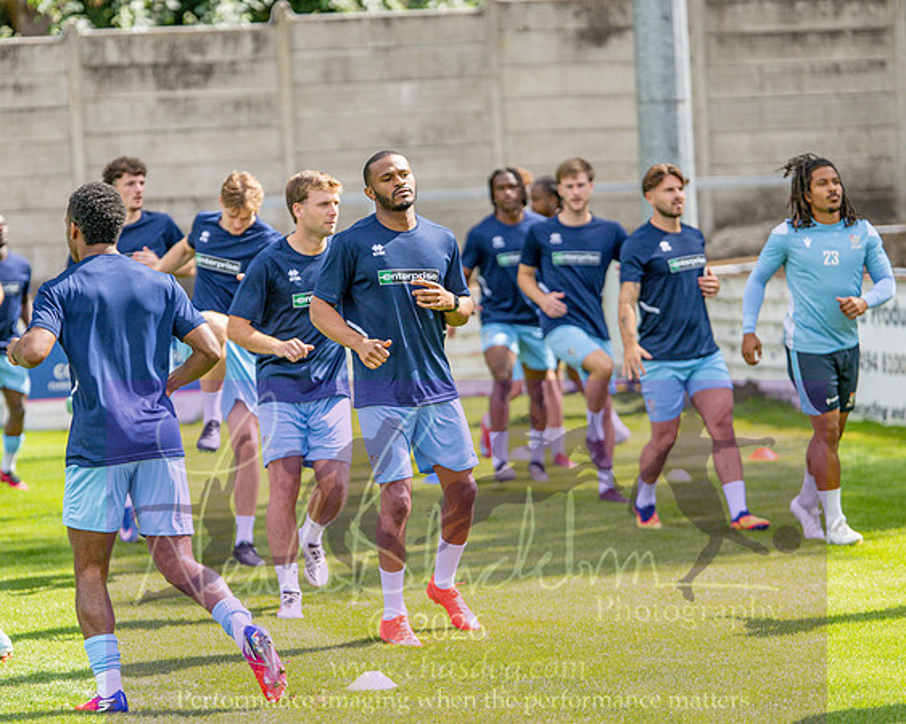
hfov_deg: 13.5
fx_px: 3836
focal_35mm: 143
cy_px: 362
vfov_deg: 10.8
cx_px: 378
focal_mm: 85
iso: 220
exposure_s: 1/6400
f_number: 1.6
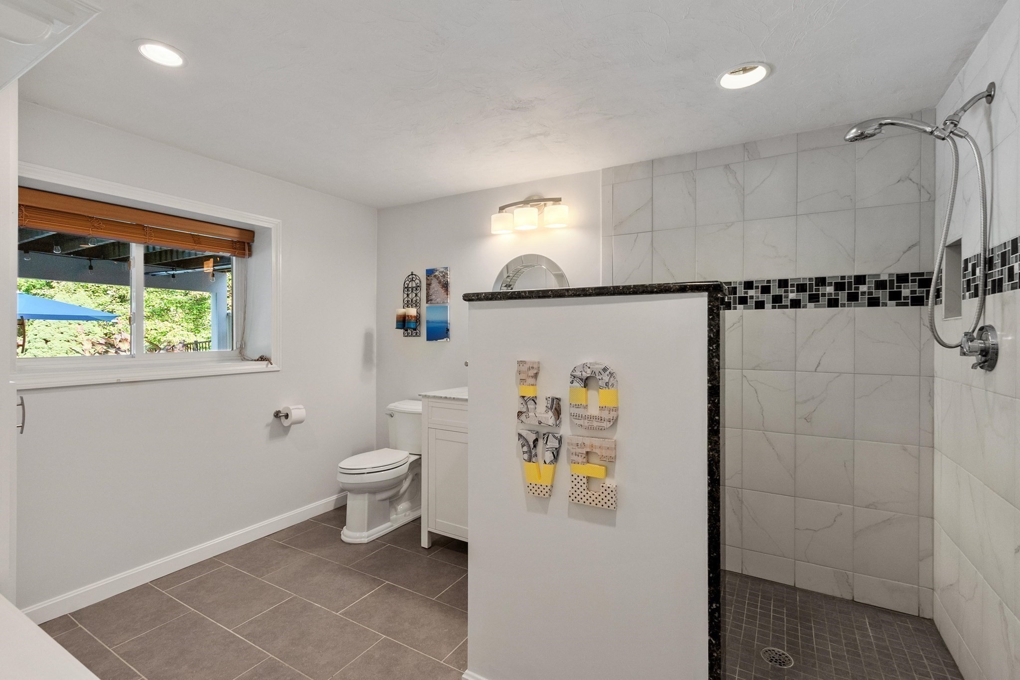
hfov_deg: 100.4
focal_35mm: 15
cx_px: 510
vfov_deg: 77.3
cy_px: 340
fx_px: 425
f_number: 7.1
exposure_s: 1/4
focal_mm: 10
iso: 640
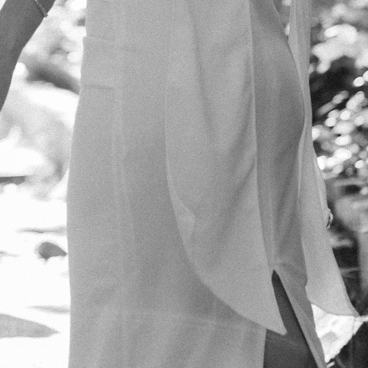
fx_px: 2778
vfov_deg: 7.4
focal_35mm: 231
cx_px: -41
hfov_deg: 7.5
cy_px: -301
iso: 125
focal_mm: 50
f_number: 2.2
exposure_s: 1/160
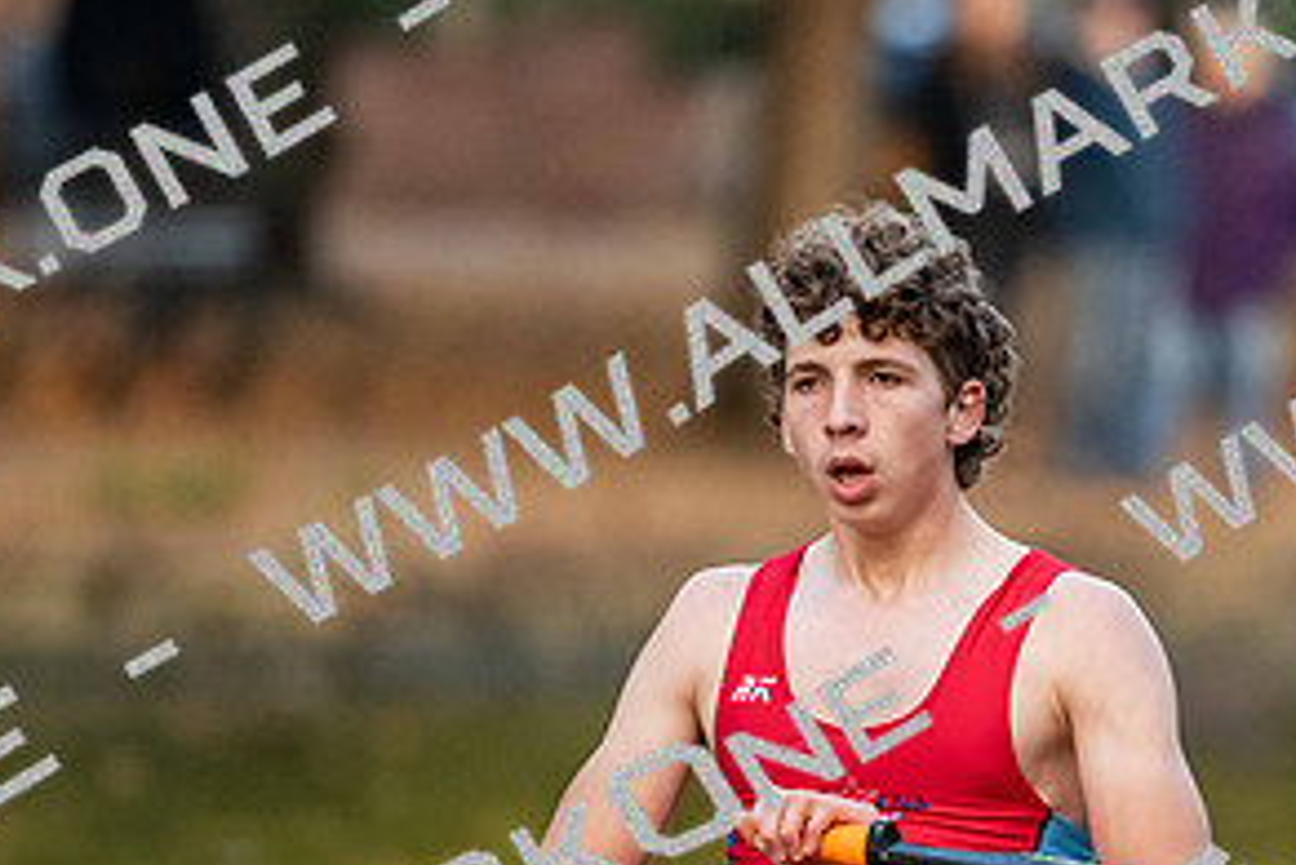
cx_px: 799
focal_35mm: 795
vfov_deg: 1.7
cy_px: 637
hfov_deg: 2.6
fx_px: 28633
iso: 5000
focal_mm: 400
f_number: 4.5
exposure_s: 1/2500
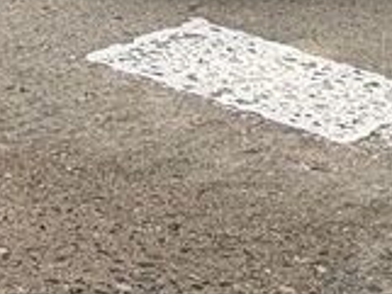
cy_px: -453
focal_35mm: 254
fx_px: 2879
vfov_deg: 5.6
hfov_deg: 7.7
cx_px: -80
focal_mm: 6.76
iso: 80
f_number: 1.78
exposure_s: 1/1013
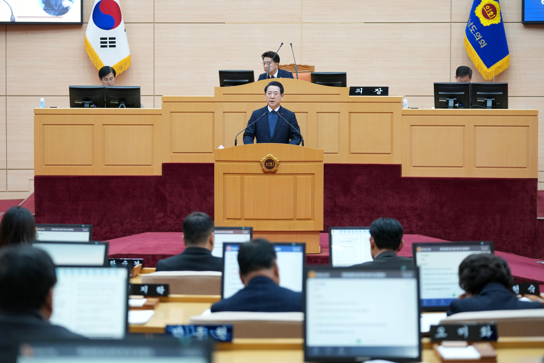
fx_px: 1390
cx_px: 272
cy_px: 182
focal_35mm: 92
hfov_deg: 22.1
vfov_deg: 14.9
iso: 1600
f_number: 3.2
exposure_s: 1/160
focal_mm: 92
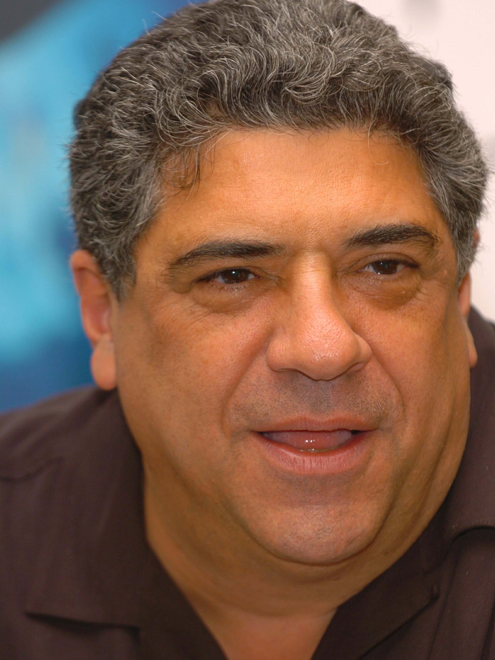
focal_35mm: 294
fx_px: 5606
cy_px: 312
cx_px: 248
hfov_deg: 5.1
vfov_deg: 6.7
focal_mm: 180
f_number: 4
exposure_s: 1/100
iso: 200
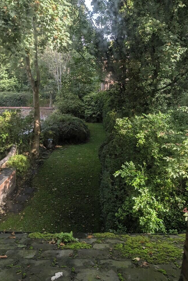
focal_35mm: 26
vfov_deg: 69.4
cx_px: 80
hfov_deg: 49.4
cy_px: 136
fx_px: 204
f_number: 1.68
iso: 22
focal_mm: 6.9
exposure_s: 1/249
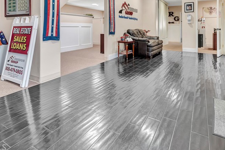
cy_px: 32
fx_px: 150
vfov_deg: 50.2
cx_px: 99
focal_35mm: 24
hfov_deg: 73.5
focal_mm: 10
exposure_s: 1/2.5
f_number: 5.6
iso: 100
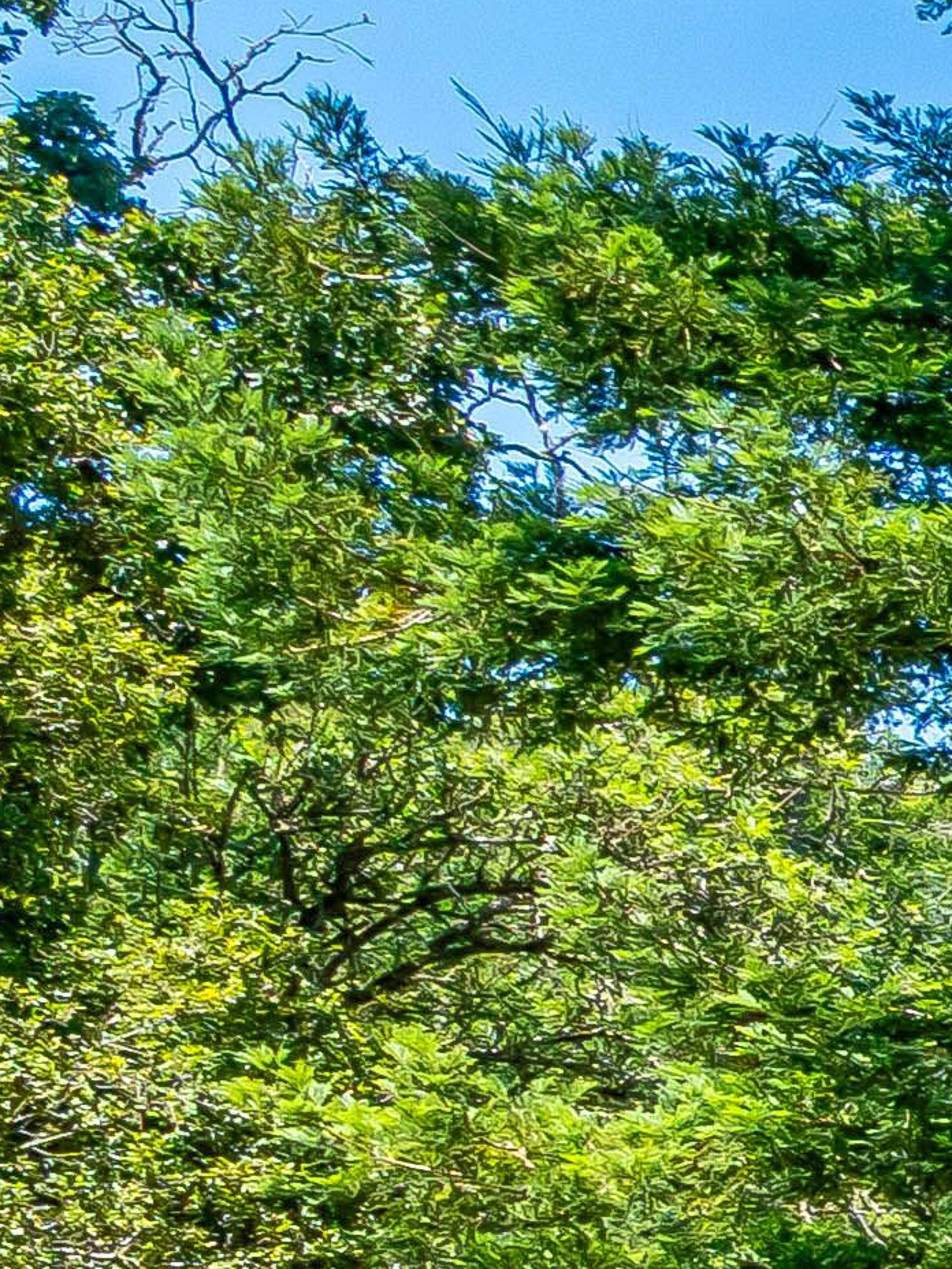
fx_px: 5060
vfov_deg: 13.4
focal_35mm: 138
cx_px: 4031
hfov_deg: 7.2
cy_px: 1973
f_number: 11
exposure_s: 1/320
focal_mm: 19
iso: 400
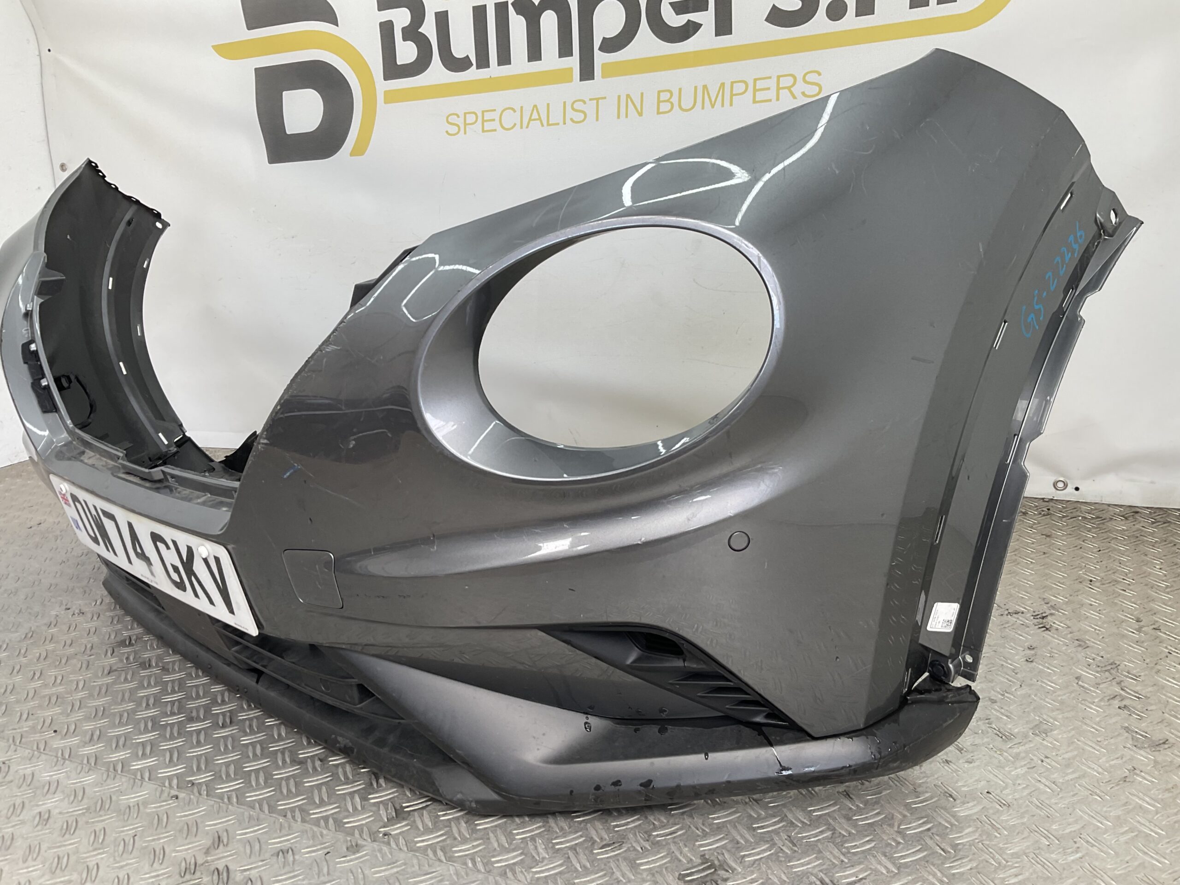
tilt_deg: -16.9
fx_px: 989
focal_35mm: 29
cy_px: 442
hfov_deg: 61.7
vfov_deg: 48.2
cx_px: 590
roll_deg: +1.9
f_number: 1.8
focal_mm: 3
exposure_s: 1/108
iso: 16
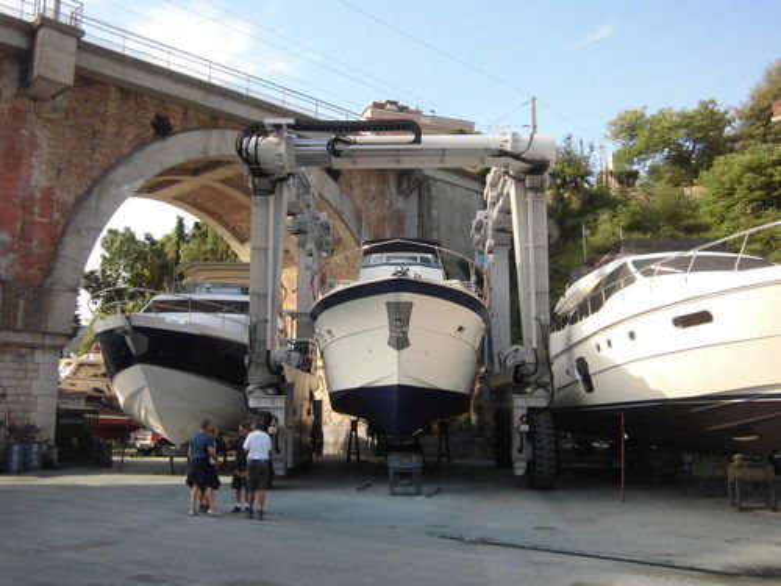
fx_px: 812
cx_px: 390
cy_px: 293
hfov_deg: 51.4
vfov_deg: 39.7
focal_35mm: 36
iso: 100
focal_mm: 6.4
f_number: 3.1
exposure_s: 1/320
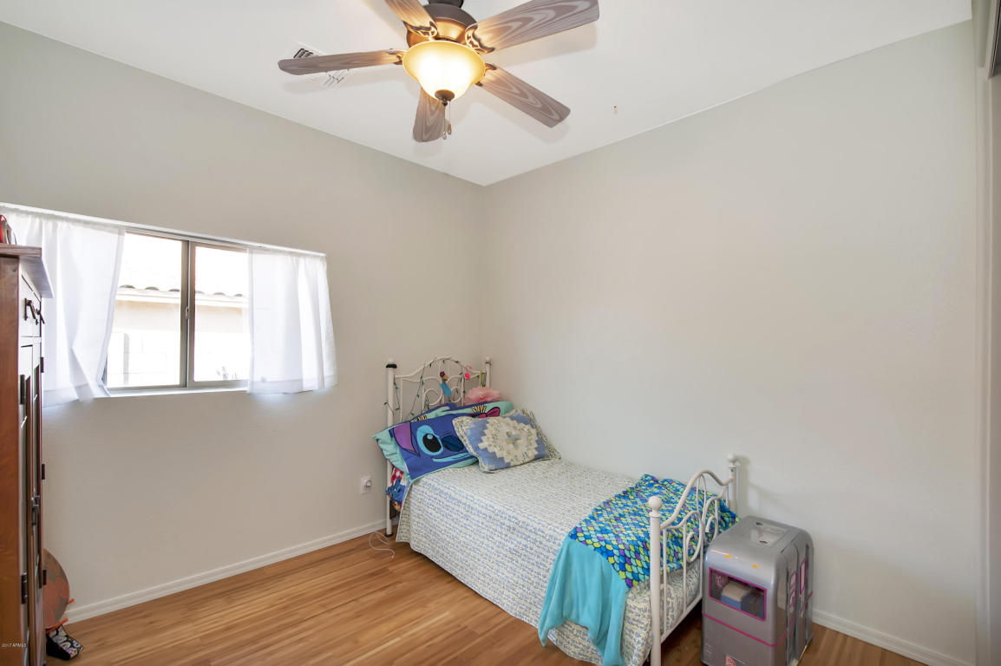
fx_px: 417
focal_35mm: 15
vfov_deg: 77.3
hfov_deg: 100.4
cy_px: 333
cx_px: 500
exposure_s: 1/100
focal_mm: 15
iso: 640
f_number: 6.3
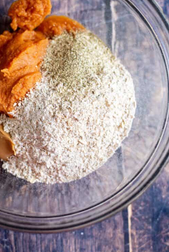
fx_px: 485
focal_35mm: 69
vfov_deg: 29.1
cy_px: 93
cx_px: 53
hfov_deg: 19.7
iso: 1000
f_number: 3.2
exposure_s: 1/400
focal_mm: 50
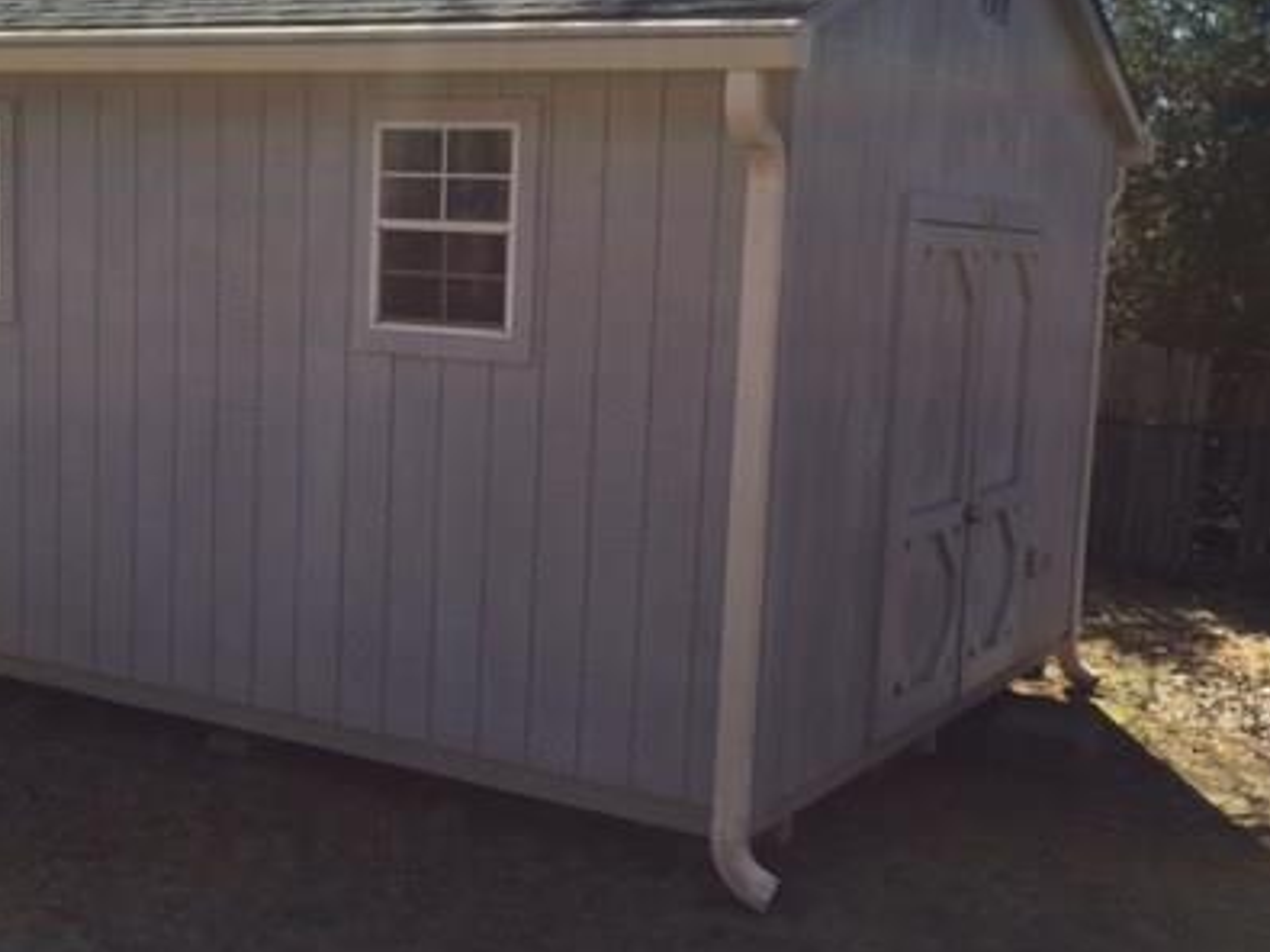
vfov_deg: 30.9
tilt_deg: -5.9
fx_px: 1724
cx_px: 601
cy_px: 450
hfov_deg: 40.4
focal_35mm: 47
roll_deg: -2.8
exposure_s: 1/920
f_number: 2.2
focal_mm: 4.15
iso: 32
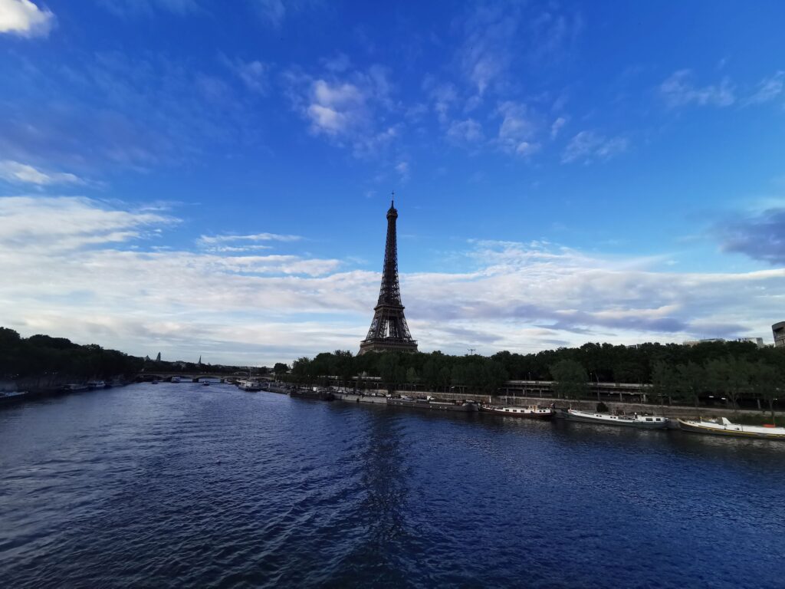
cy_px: 294
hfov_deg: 94.5
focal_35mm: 16
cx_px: 392
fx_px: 363
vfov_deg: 78.1
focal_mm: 2.35
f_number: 2.2
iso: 50
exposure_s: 1/274
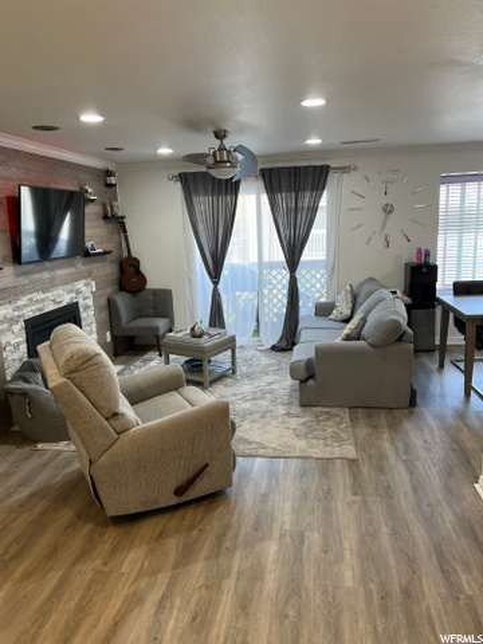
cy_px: 322
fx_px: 484
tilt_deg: -11.1
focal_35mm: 26
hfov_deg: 53.1
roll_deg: +3.0
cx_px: 242
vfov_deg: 67.3
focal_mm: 5.7
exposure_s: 1/120
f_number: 1.5
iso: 125
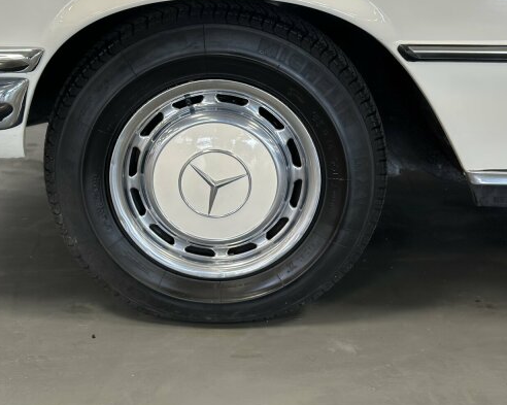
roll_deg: -2.2
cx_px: 236
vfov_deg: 25.0
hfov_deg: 31.0
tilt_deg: -22.7
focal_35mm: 61
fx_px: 915
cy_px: 189
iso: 125
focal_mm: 6.86
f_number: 1.78
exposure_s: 1/67
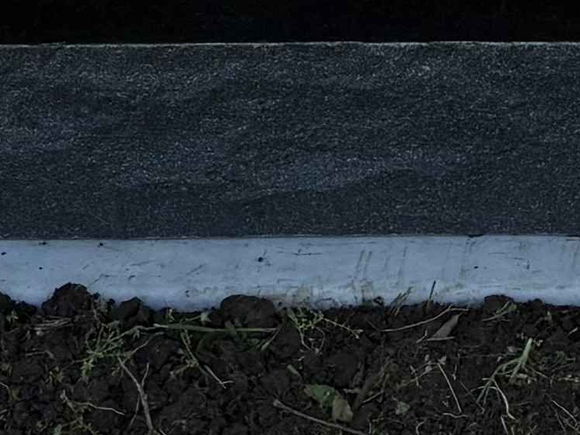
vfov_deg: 7.1
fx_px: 3319
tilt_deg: -26.7
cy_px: -552
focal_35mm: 198
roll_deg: +1.3
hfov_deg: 9.9
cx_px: 650
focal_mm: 5.96
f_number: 1.6
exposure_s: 1/1311
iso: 50
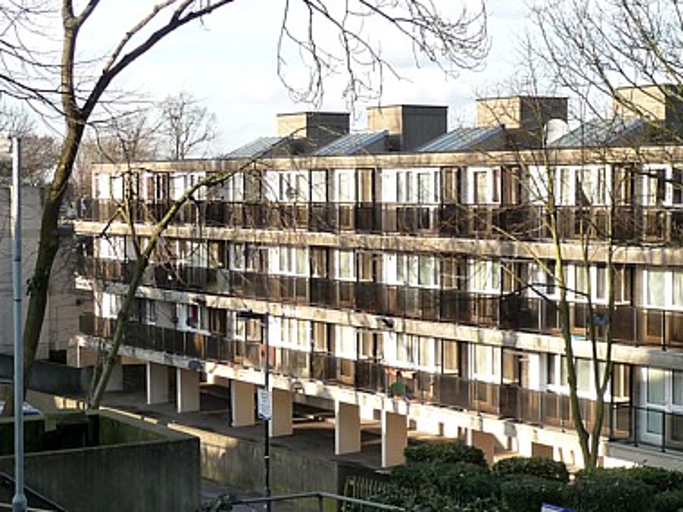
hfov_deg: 24.1
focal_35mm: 81
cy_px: 299
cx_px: 411
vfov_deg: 18.2
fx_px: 1598
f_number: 4.2
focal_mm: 8
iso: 160
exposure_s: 1/250
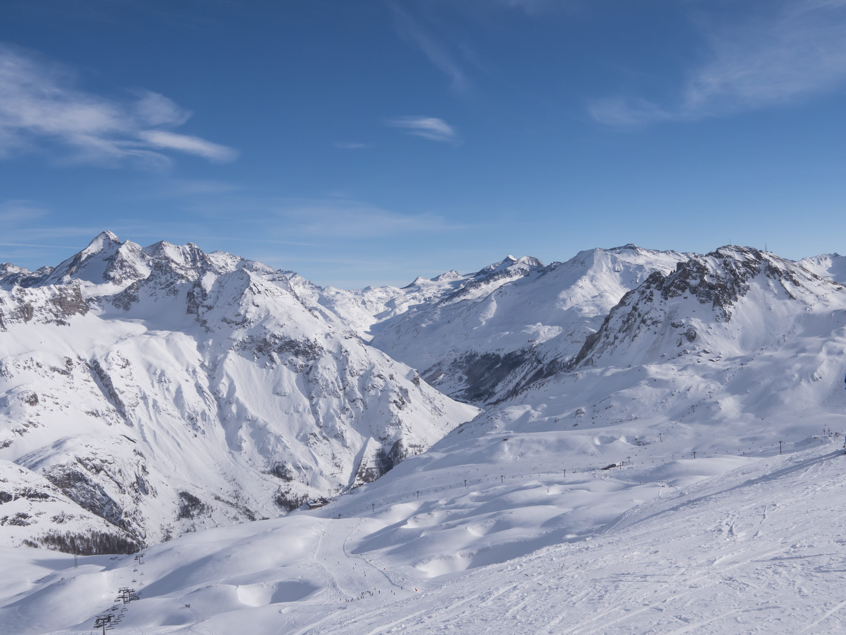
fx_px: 855
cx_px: 492
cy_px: 302
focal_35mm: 35
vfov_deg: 40.7
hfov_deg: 52.4
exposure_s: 1/800
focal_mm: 15
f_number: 11
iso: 200
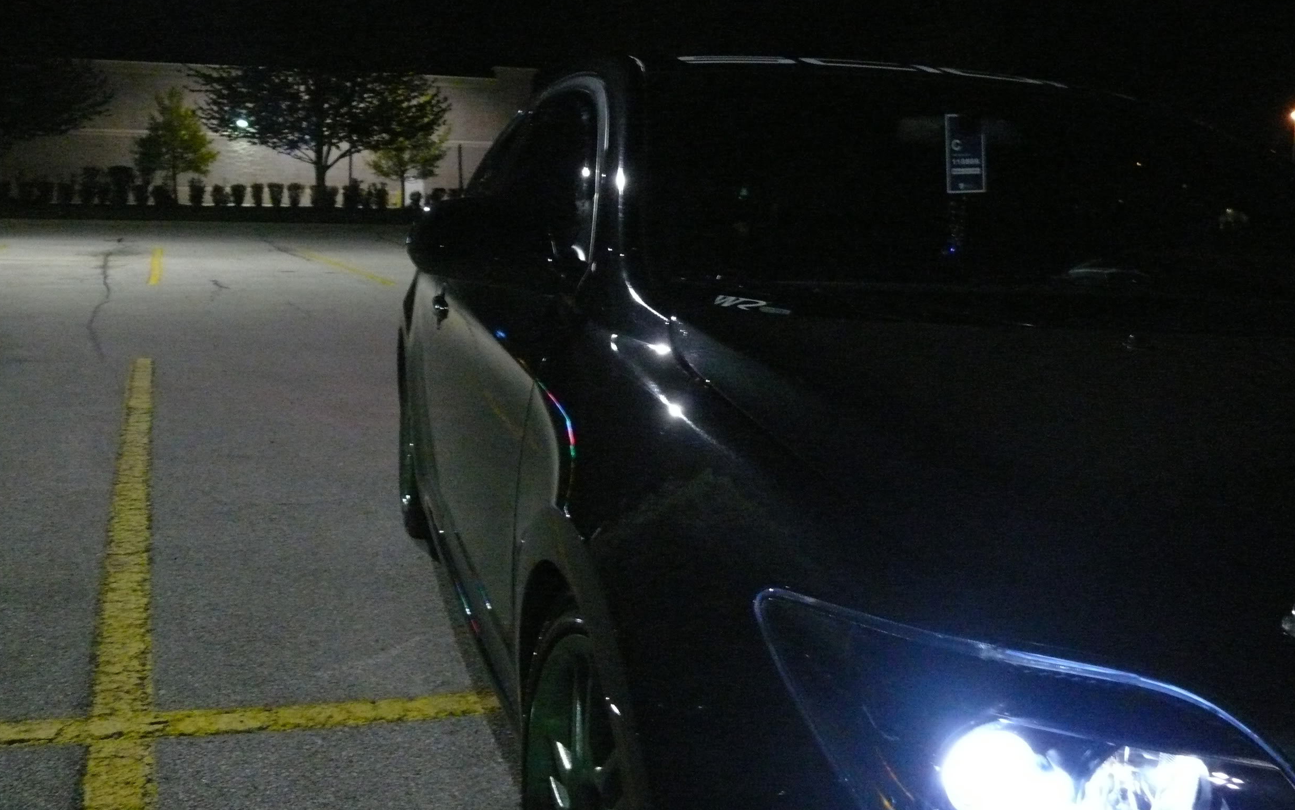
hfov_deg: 51.5
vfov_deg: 33.5
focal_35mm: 38
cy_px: 460
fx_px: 1341
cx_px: 658
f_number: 2.8
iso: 800
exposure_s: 1/15
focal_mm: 7.4
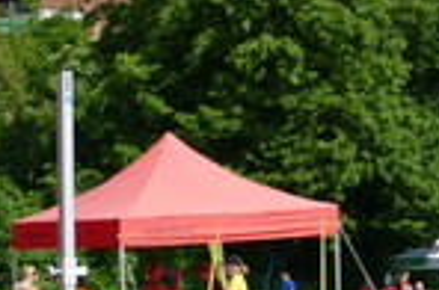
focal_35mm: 278
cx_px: -353
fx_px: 3383
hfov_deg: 7.2
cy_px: 530
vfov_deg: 4.9
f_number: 3.7
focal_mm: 27.56
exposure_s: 1/1000
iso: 125
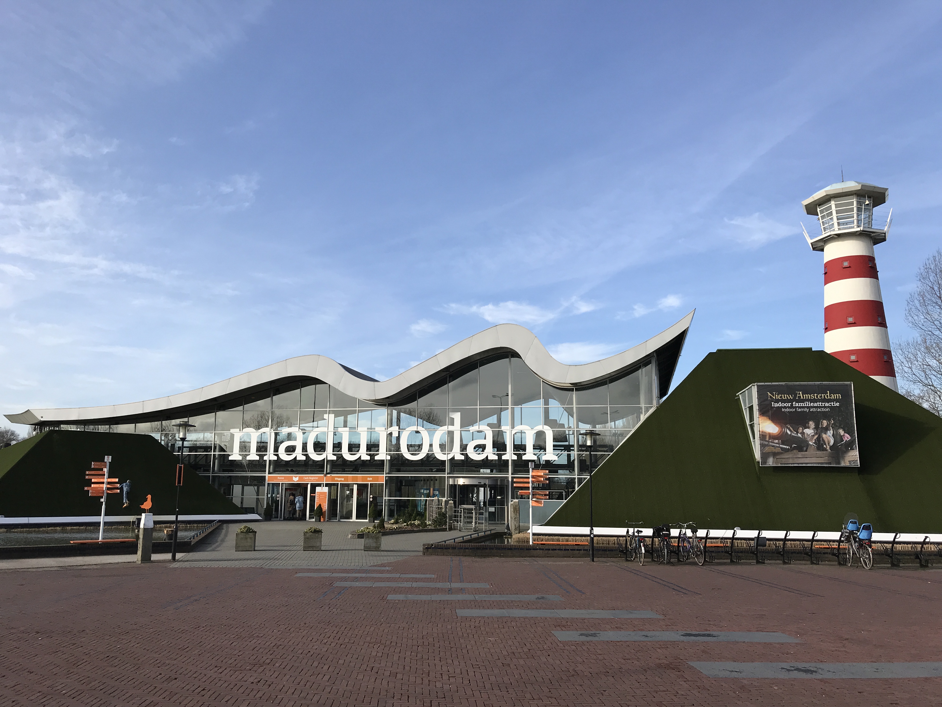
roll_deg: -0.7
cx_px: 471
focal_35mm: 28
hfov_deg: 63.4
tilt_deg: +11.1
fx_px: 762
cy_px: 354
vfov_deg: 49.7
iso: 20
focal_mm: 3.99
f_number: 1.8
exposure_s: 1/1916
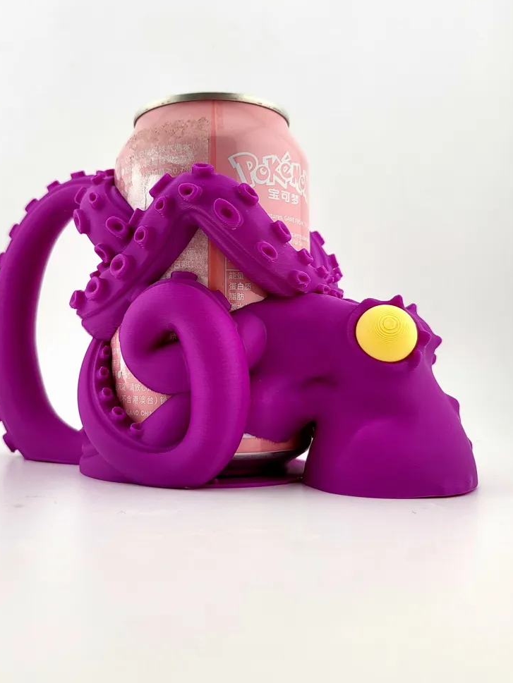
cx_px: 208
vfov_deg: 54.8
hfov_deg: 42.8
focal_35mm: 33
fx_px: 652
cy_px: 262
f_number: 1.8
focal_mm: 5
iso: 40
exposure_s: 1/1111
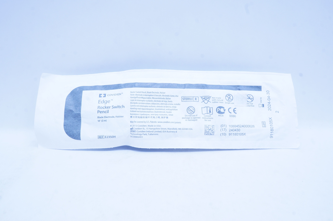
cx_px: 166
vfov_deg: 43.5
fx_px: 277
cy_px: 110
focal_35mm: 30
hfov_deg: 62.0
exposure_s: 1/13
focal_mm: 20
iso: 400
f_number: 13
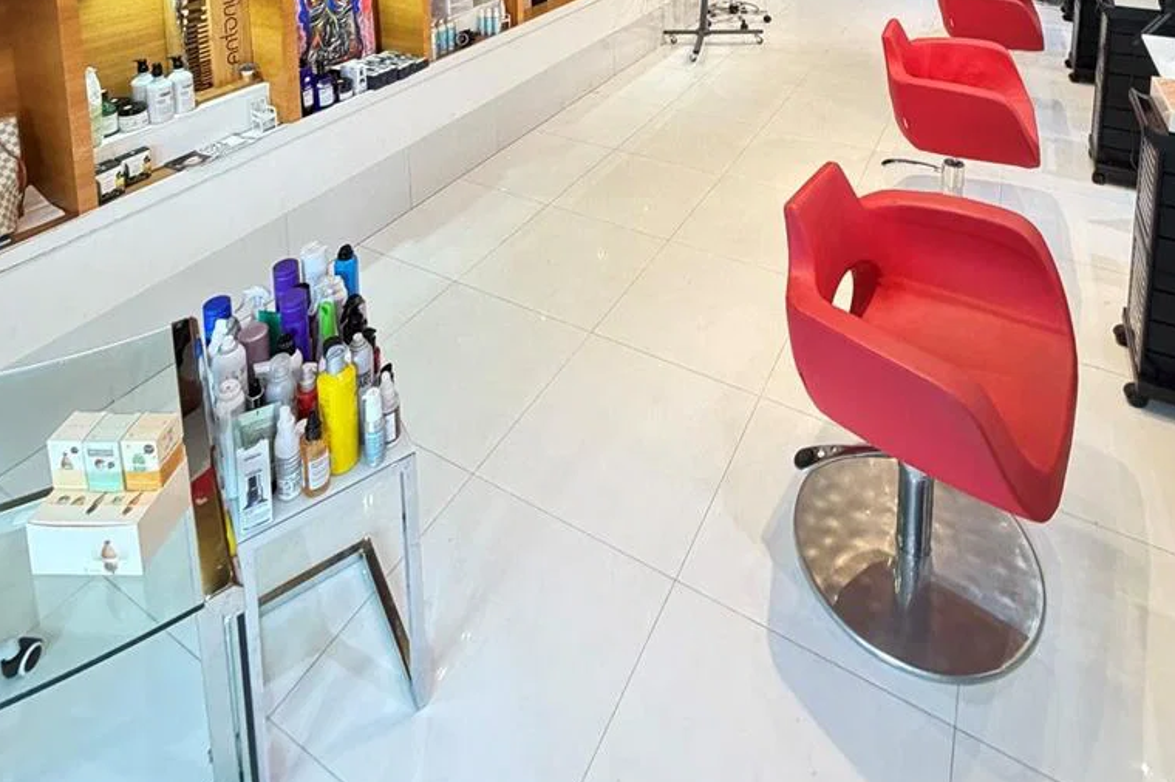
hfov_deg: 75.9
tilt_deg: -7.8
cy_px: -99
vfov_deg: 42.1
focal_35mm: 23
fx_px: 750
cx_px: 649
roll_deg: -0.7
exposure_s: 1/60
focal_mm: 2.22
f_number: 2.2
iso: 500
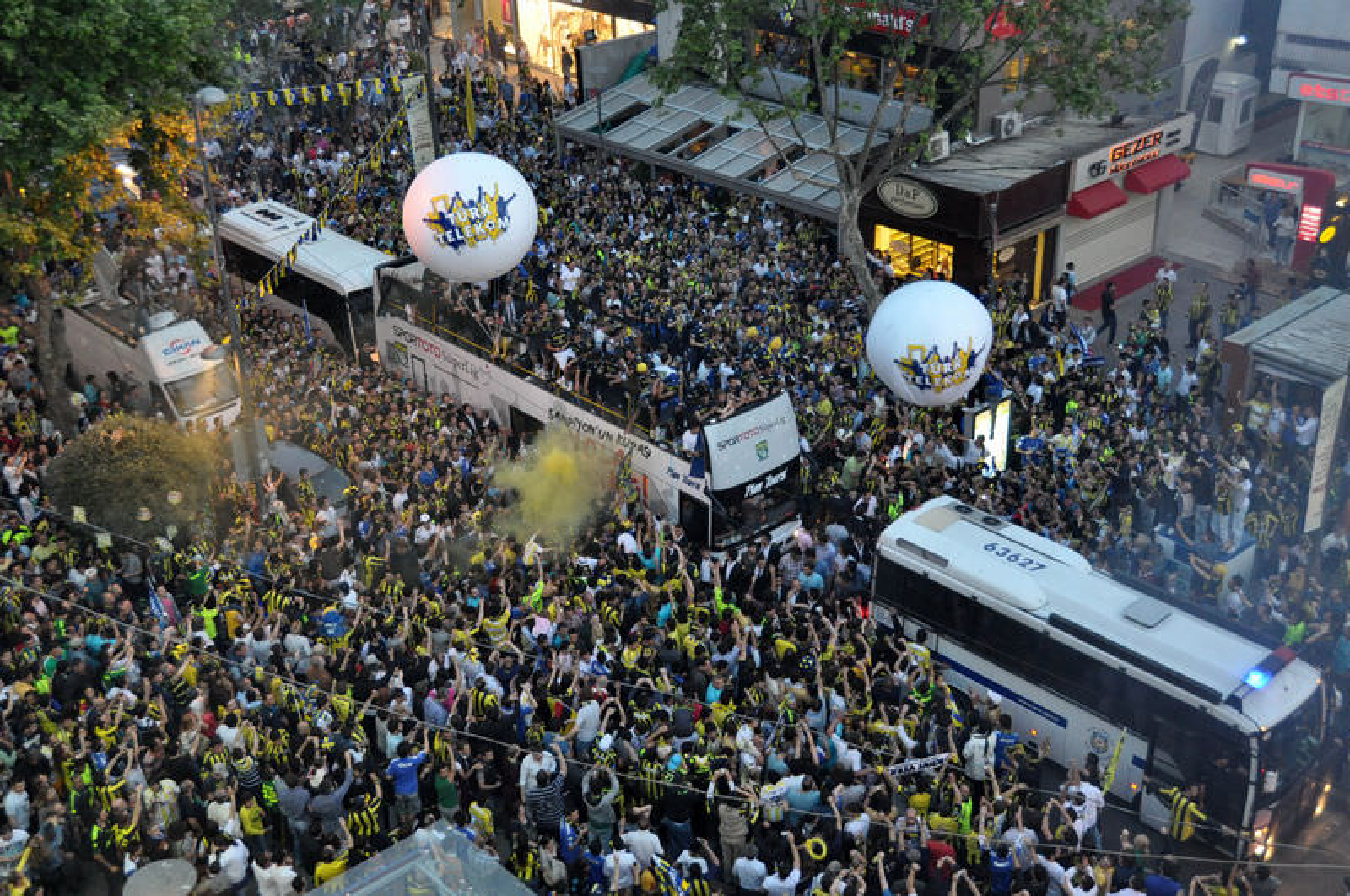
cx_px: 675
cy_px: 448
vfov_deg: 31.8
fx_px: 1573
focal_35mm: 42
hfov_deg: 46.5
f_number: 4
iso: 2000
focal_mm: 28
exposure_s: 1/60
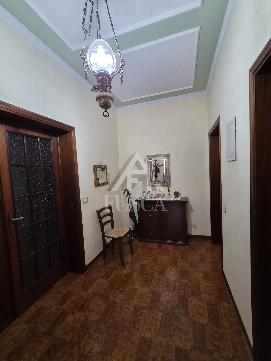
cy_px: 180
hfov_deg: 89.9
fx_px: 136
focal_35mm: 13
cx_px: 136
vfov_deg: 106.2
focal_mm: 2.2
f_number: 2.2
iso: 250
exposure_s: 1/50
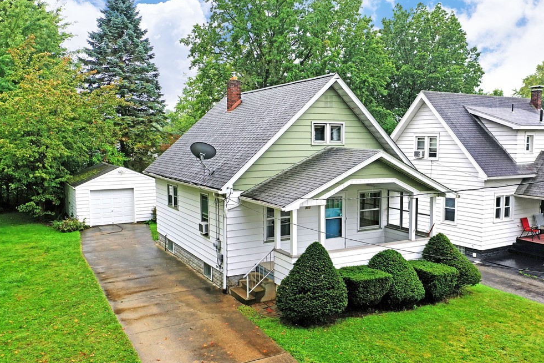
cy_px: 194
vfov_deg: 42.3
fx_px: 468
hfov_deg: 60.2
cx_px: 299
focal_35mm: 31
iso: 100
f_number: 4
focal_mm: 10.26
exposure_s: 1/80
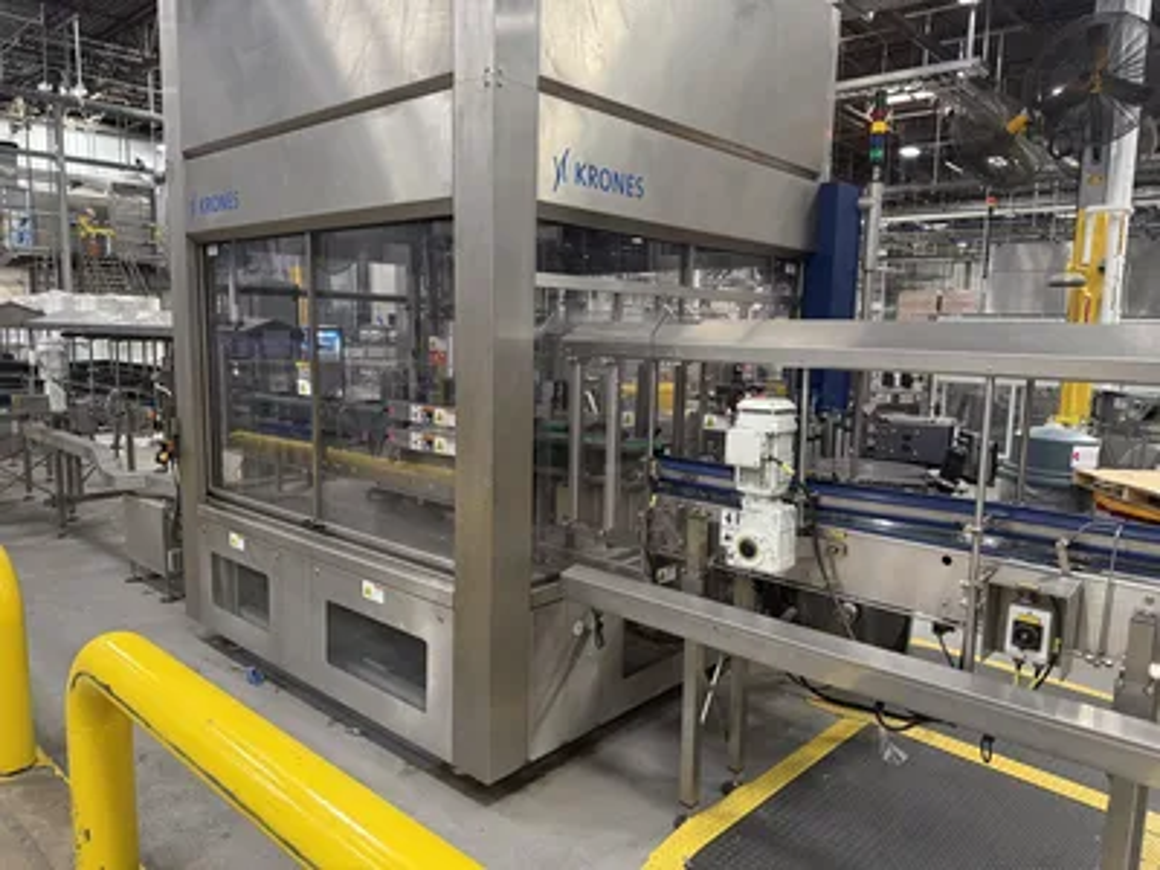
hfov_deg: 71.6
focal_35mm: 24
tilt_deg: -5.0
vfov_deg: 56.8
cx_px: 580
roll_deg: -0.4
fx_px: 804
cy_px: 435
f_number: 1.78
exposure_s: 1/84
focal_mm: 6.76
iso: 200
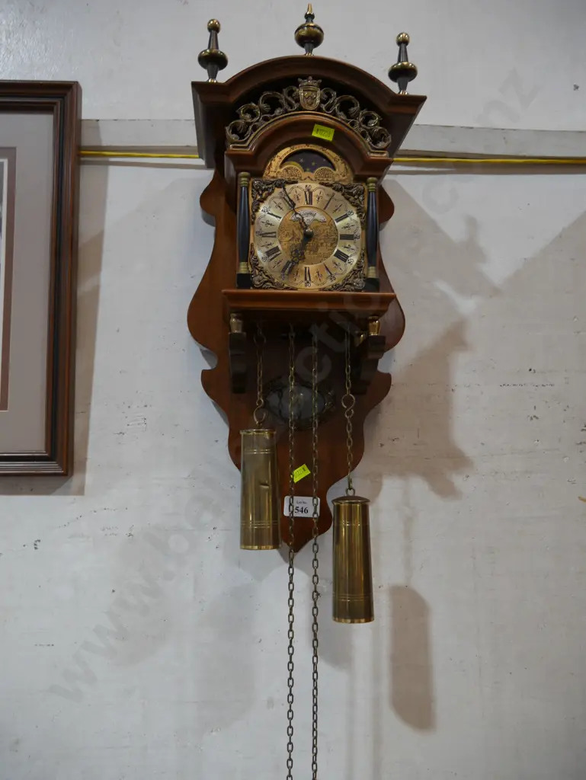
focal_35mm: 28
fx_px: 631
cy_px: 390
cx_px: 293
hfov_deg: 49.8
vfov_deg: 63.4
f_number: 3.5
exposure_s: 1/60
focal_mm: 14
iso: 500
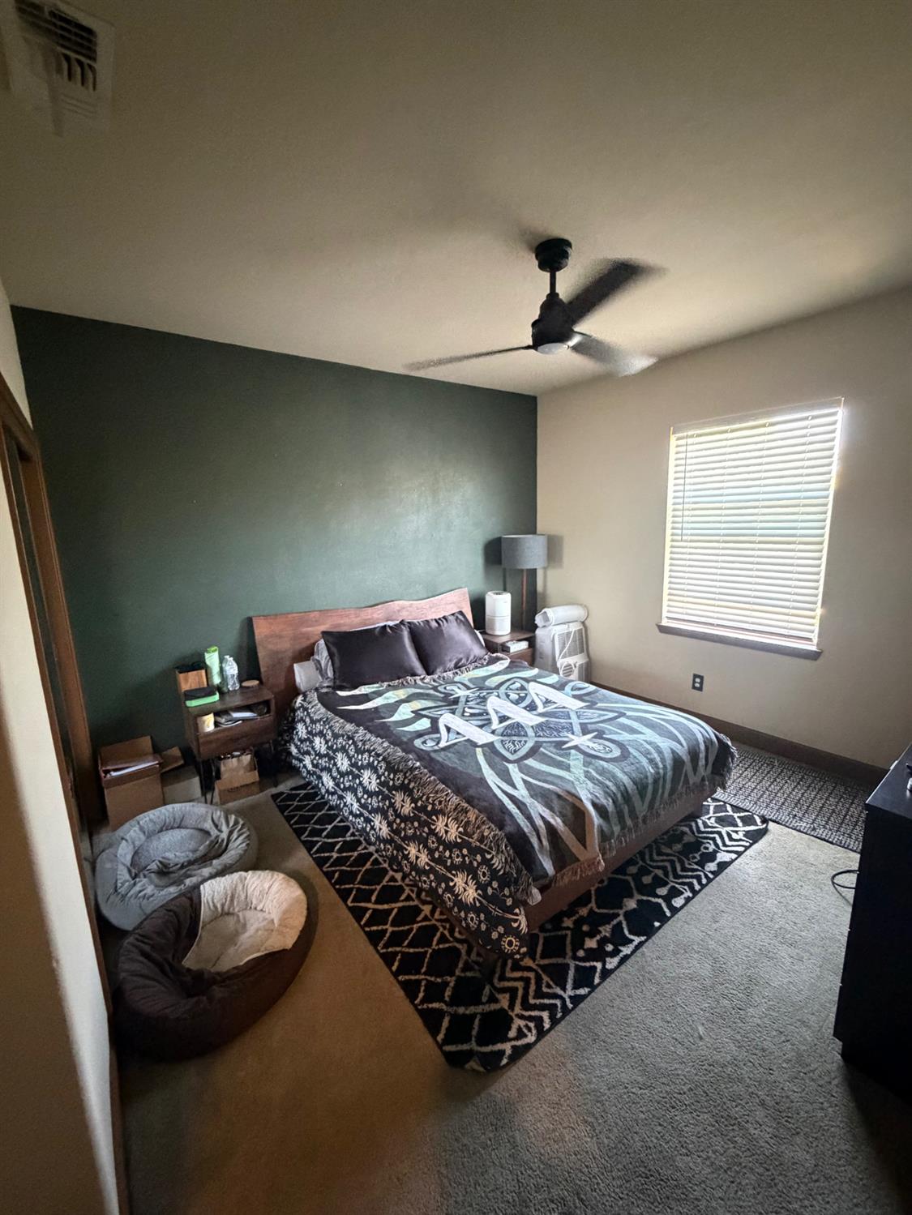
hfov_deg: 85.7
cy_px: 608
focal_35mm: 14
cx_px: 456
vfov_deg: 102.0
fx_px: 492
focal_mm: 2.22
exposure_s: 1/40
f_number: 2.2
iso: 1250
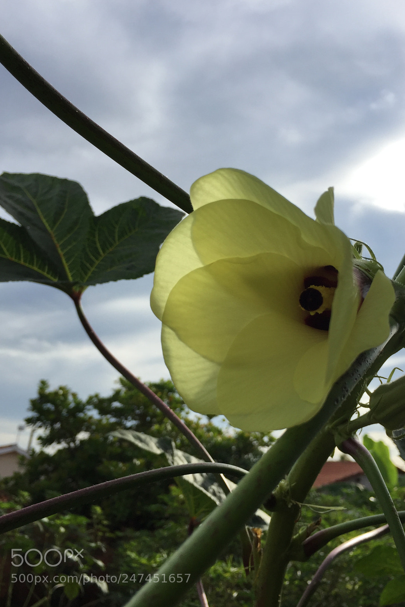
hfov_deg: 42.3
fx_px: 523
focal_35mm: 31
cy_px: 297
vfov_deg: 60.3
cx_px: 221
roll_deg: -4.6
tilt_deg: +18.5
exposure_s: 1/2326
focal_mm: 4.15
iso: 32
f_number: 2.2
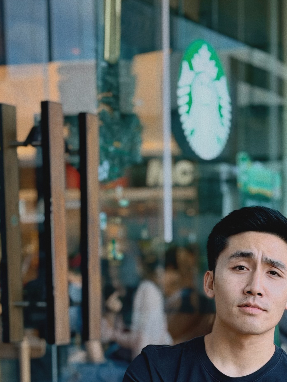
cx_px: 265
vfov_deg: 18.4
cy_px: 389
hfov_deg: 14.1
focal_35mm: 104
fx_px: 1150
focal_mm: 6.76
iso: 80
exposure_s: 1/100
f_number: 1.78
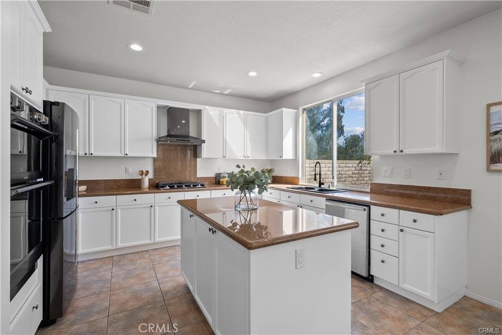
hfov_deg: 96.7
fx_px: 223
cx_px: 251
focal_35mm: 16
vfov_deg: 73.8
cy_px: 168
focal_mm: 16
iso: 200
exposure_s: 1/5
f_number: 9
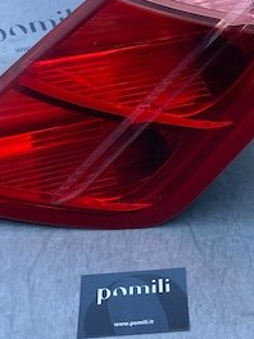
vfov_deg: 30.2
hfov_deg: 23.0
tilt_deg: -37.7
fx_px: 616
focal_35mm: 63
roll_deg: +0.9
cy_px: 87
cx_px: 192
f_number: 1.8
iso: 32
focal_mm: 4.25
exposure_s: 1/927
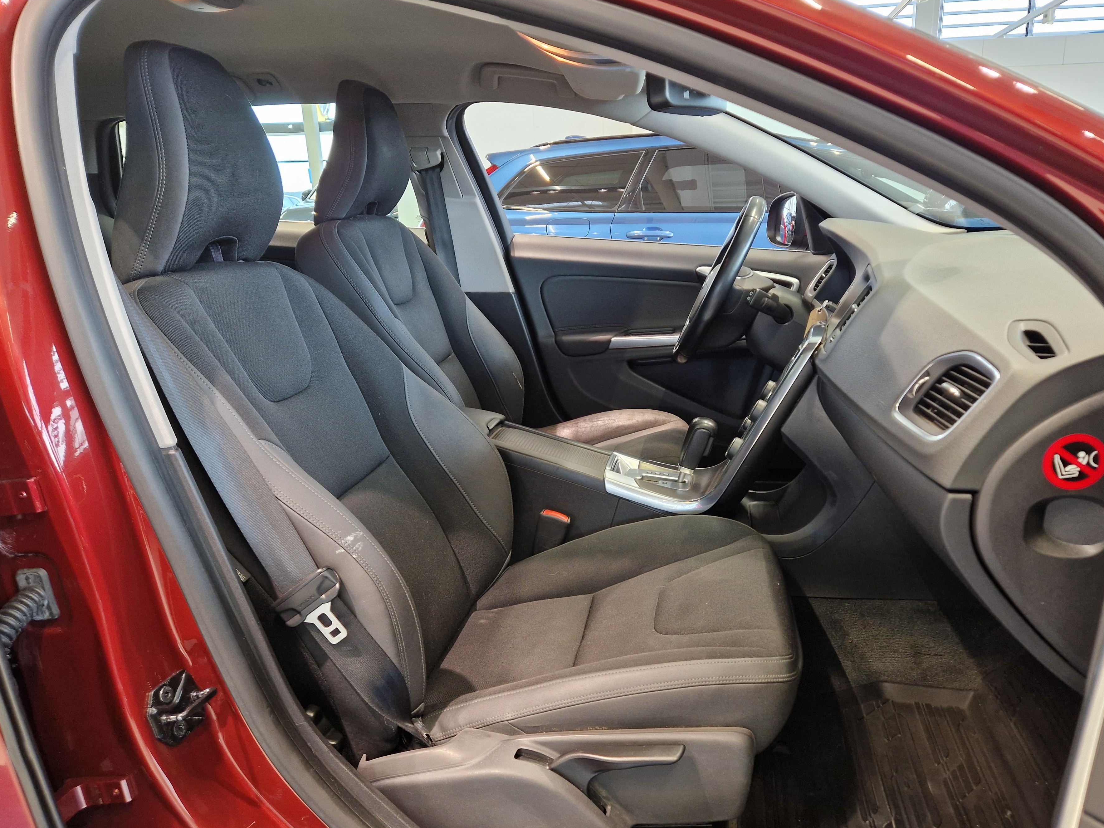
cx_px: 603
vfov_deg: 53.0
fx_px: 829
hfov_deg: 67.2
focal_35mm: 26
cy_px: 444
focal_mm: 5.4
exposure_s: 1/100
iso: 250
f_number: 1.8
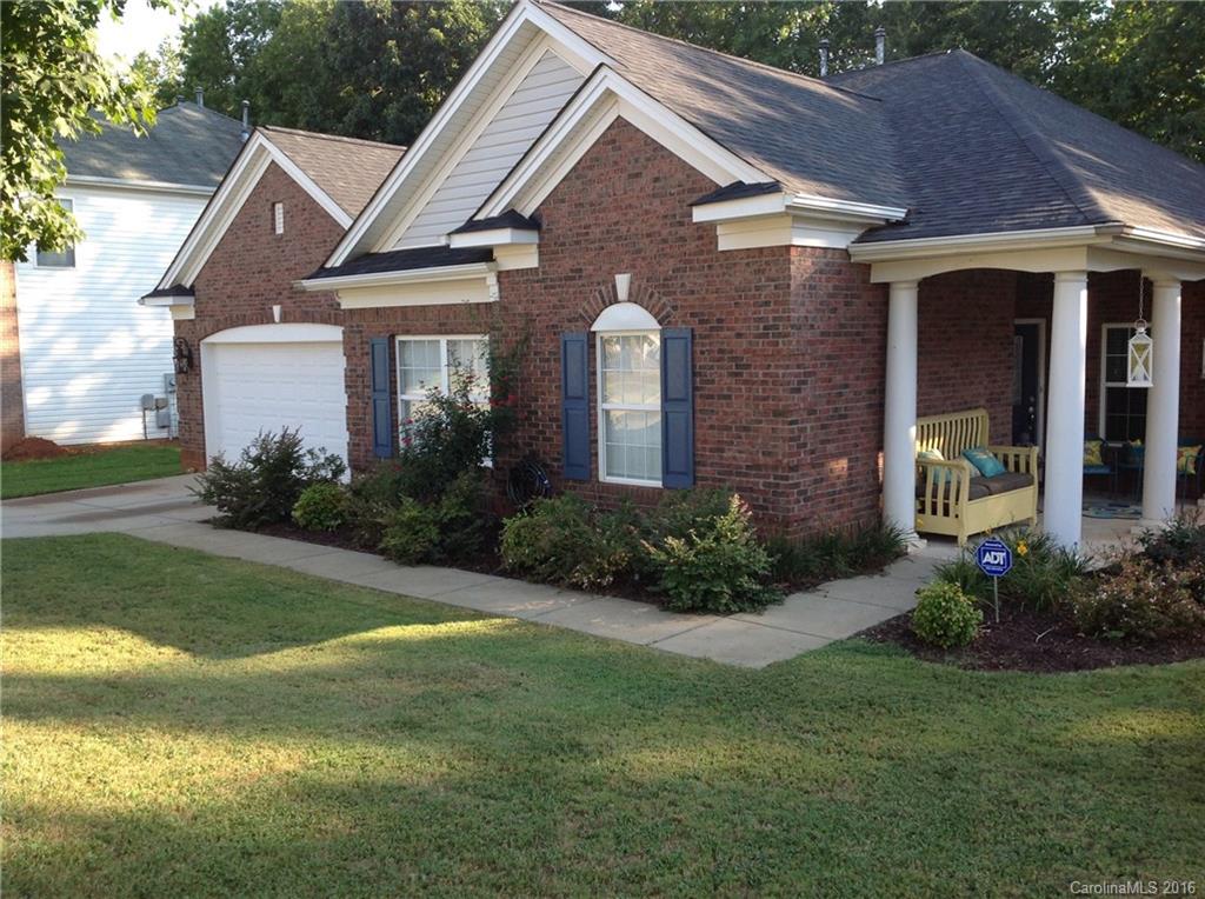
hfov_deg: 52.7
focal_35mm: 35
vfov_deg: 40.6
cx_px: 602
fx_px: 1216
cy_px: 450
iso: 50
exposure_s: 1/263
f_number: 2.4
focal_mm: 4.28
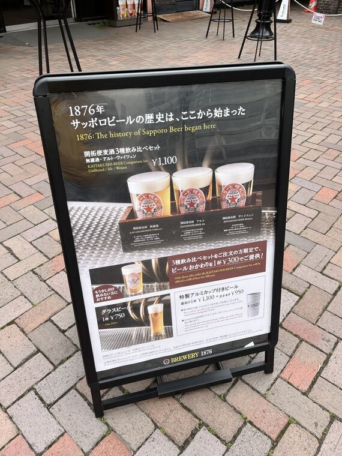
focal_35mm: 26
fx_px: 343
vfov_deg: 67.3
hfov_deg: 53.1
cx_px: 171
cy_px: 228
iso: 50
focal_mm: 5.1
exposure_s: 1/524
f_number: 1.6
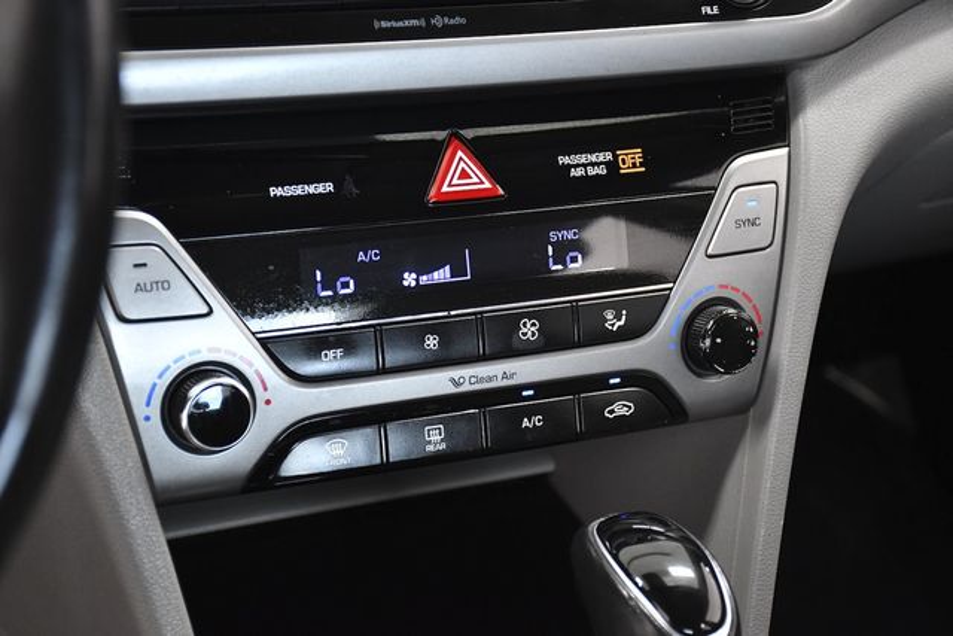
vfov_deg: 18.9
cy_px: 318
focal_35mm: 72
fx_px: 1906
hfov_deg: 28.1
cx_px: 476
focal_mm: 48
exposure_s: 1/250
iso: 2500
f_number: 4.5
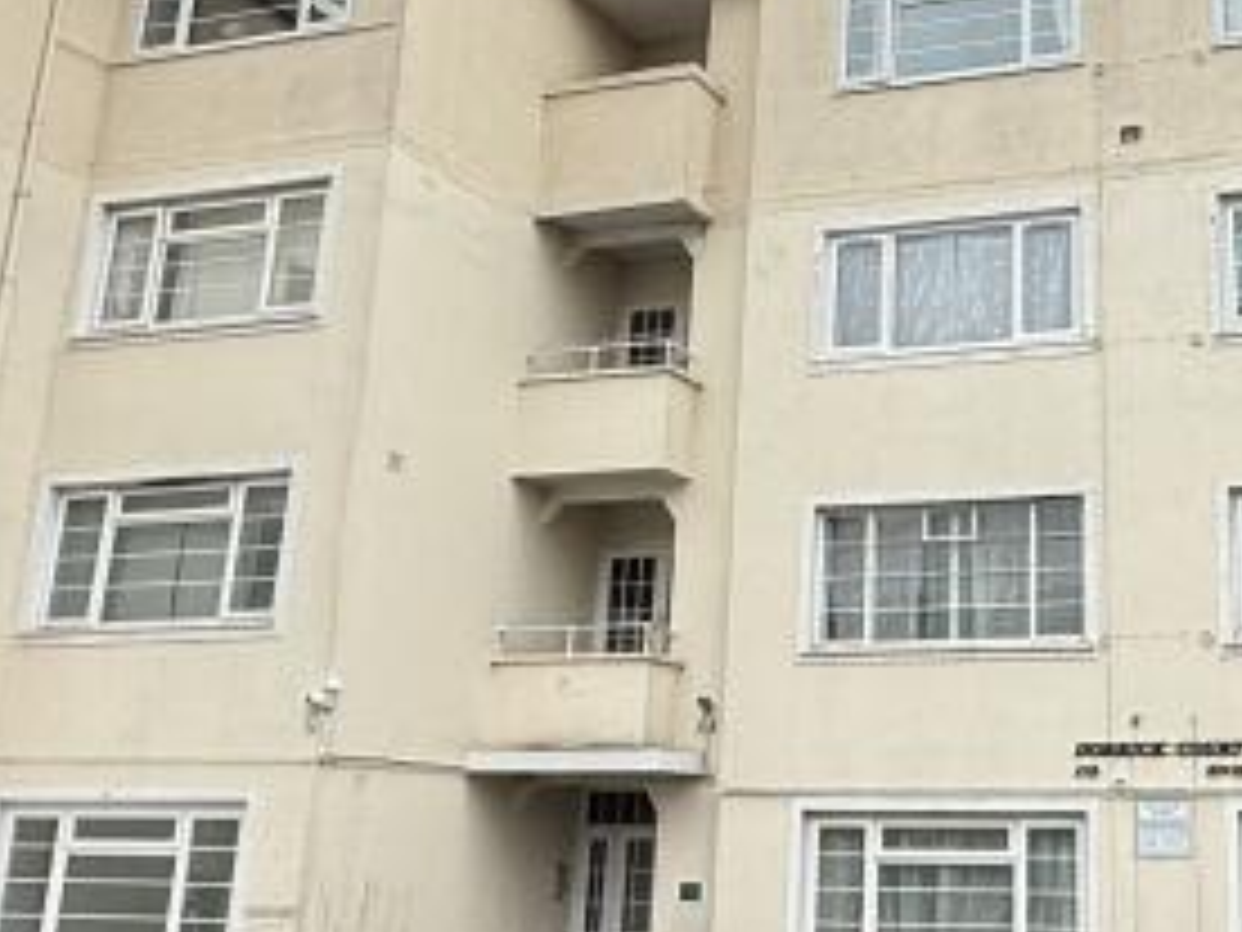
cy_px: 234
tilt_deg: +19.8
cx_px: 994
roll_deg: -0.9
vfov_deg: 27.6
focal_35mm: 52
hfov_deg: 35.6
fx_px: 1866
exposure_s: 1/388
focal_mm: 2.22
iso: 64
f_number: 2.2
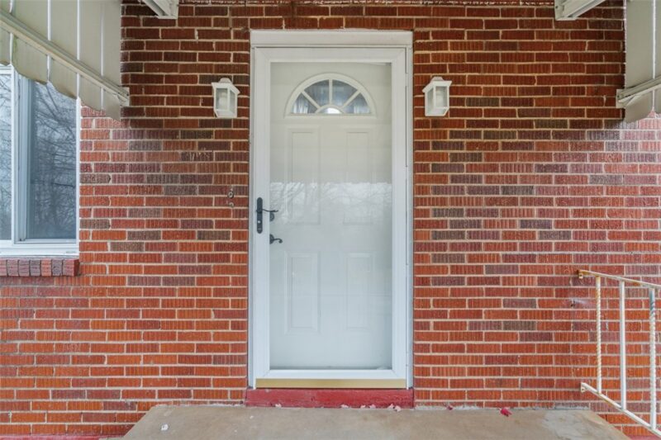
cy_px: 220
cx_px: 330
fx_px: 294
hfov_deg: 96.7
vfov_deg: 73.7
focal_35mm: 16
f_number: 8
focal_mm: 16
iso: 400
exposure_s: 1/2
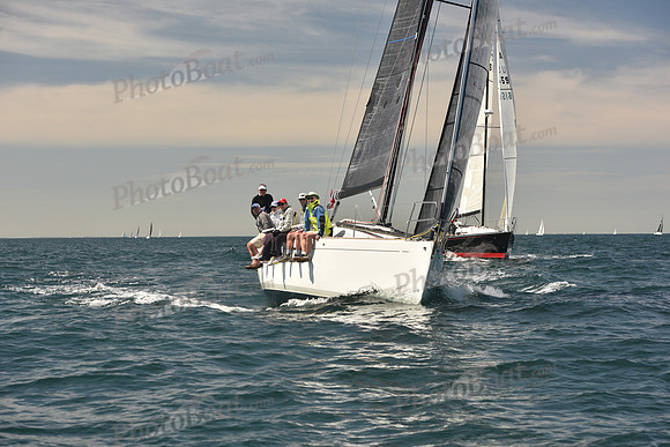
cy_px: 224
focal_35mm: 85
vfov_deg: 16.1
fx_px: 1582
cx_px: 335
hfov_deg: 23.9
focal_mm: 85
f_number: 6.3
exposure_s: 1/640
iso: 250
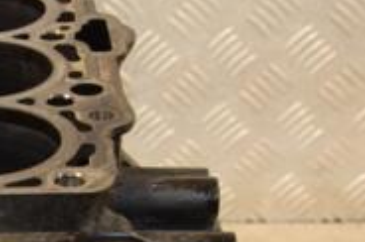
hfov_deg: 13.4
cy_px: 343
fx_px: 1488
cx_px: -119
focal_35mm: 147
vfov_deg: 9.1
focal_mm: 30
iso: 800
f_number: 5
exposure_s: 1/125
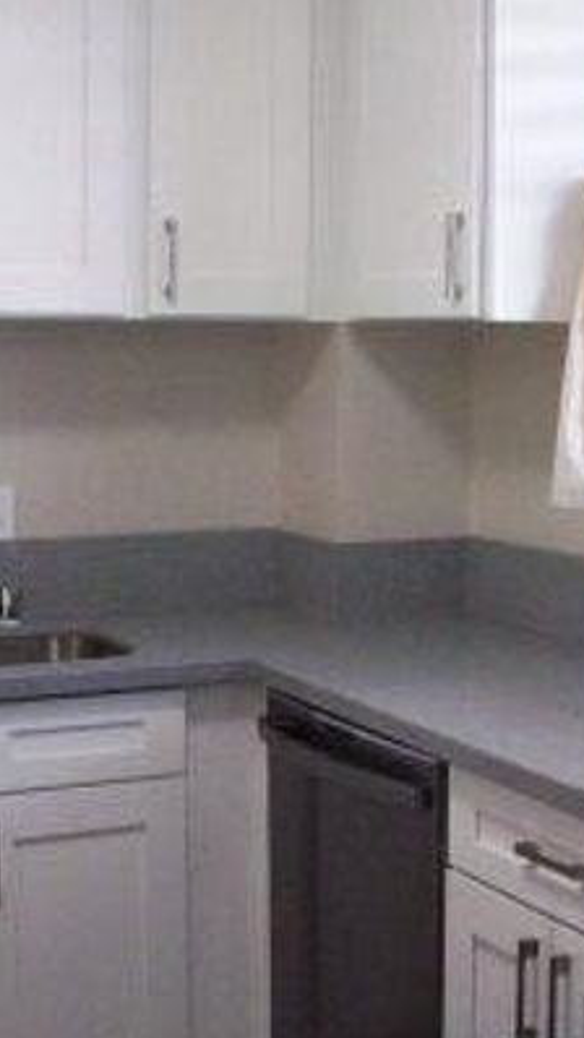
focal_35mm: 62
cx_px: 521
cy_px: 468
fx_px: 1706
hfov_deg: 19.1
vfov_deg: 33.8
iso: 278
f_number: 2.8
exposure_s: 1/128
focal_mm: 5.7
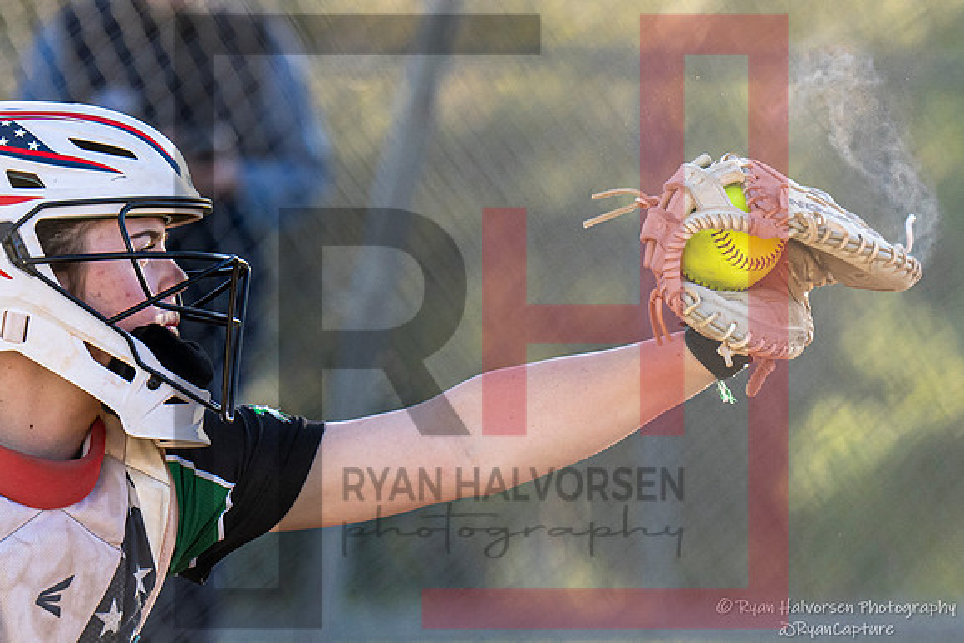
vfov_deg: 3.6
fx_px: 10197
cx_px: 571
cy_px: 509
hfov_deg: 5.4
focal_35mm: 381
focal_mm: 134
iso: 640
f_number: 2.8
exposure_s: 1/2500
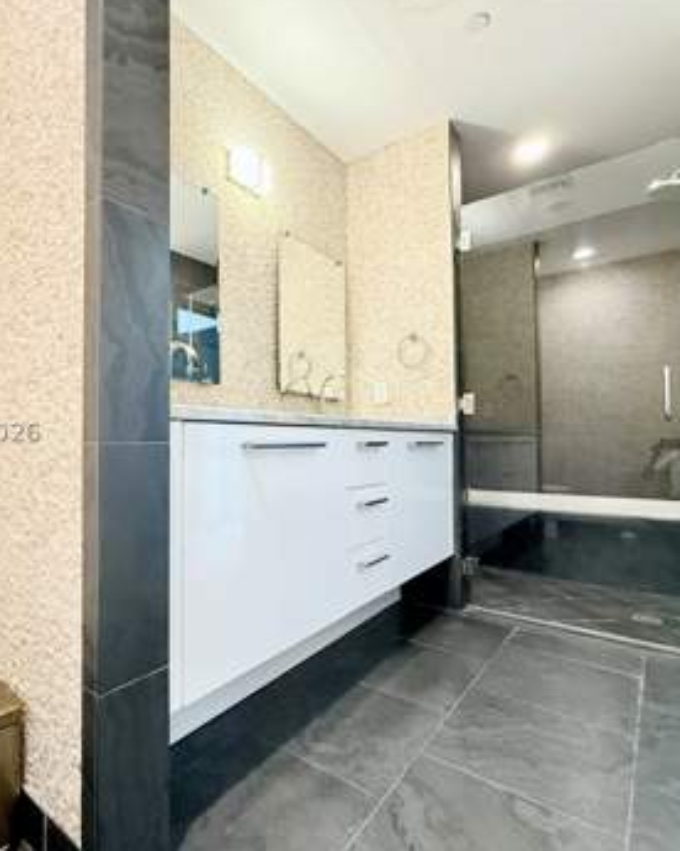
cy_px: 432
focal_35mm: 19
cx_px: 266
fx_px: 478
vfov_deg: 83.3
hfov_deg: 70.0
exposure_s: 1/60
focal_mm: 2.22
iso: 320
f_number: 2.2
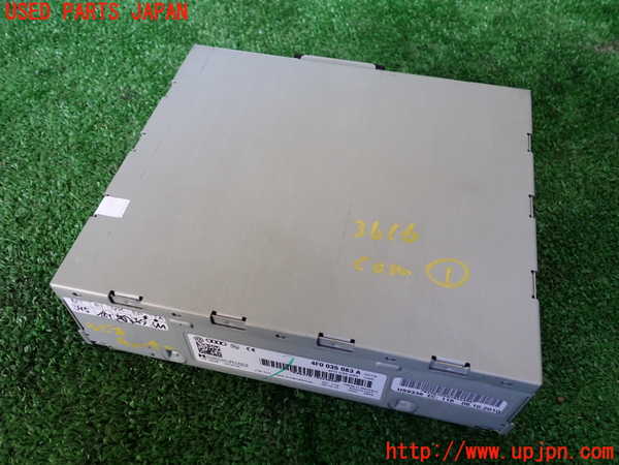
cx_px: 310
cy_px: 232
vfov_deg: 46.8
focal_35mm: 30
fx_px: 536
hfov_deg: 60.0
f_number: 2.3
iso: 200
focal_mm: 5.4
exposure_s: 1/80
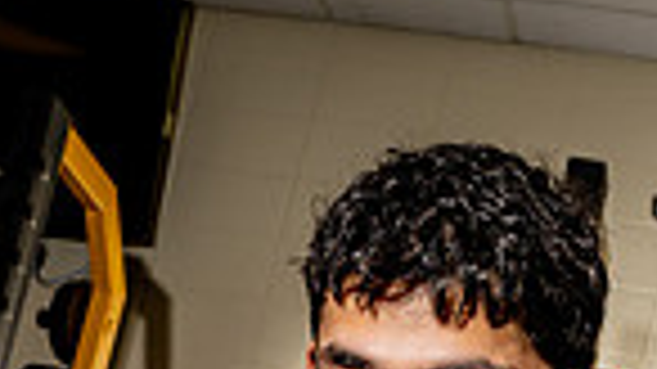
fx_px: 1515
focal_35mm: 87
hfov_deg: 24.4
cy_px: 976
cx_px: 436
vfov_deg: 11.0
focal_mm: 27
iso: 100
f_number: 8
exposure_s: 1/200
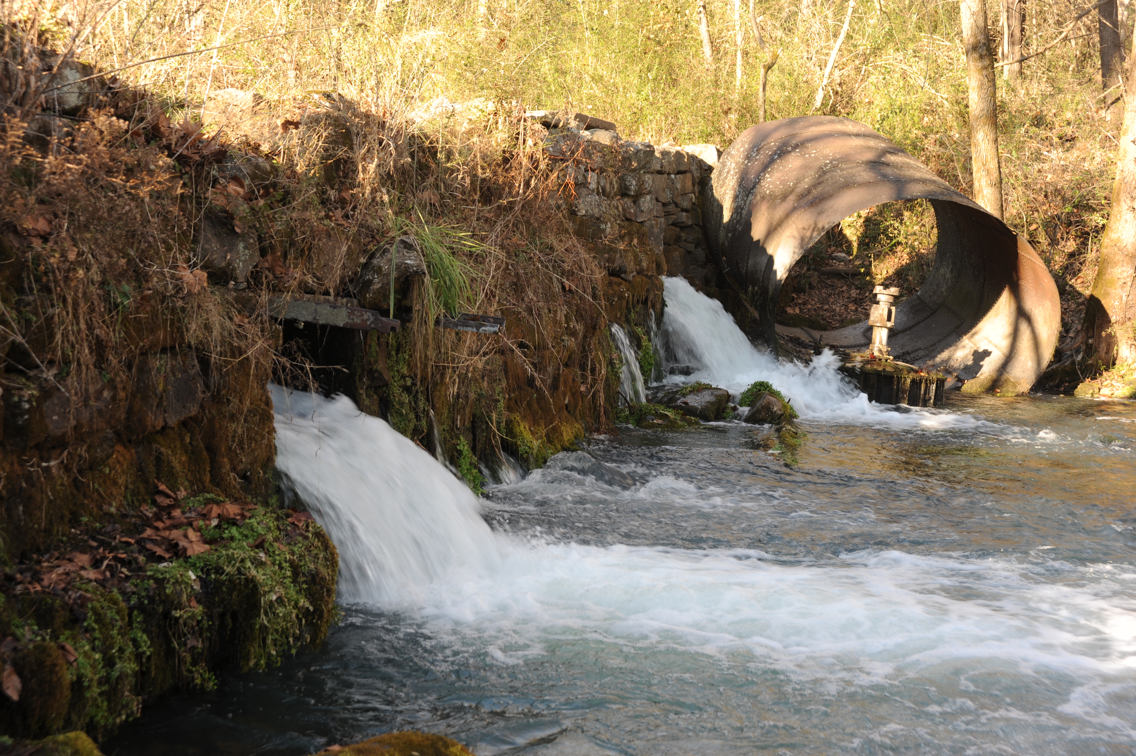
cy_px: 378
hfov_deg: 39.6
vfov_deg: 27.0
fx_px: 1577
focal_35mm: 50
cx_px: 568
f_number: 9
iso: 250
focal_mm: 50
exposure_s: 1/50
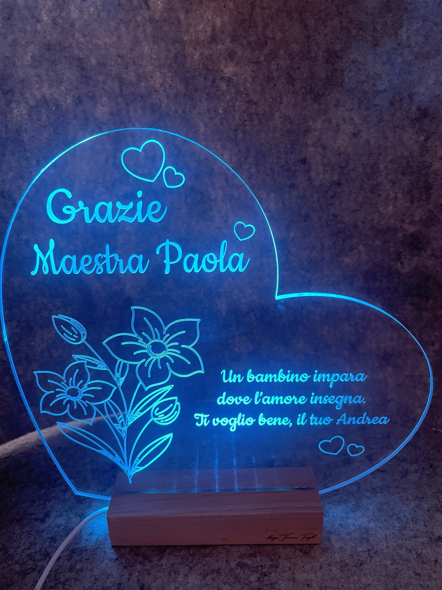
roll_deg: +1.8
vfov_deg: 67.3
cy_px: 295
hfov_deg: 53.1
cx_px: 221
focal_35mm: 26
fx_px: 443
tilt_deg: -24.8
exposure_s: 1/60
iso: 320
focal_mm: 4.2
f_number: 1.6
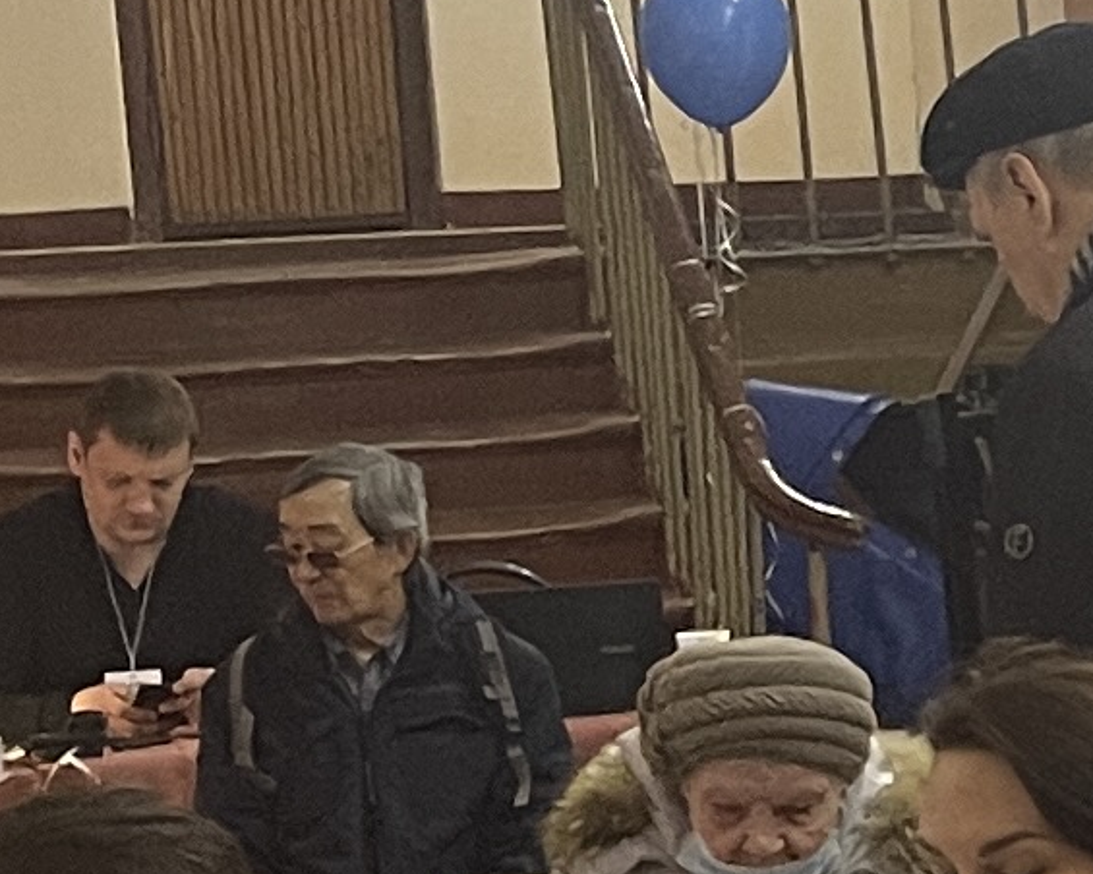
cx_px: 2314
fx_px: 5629
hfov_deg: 10.1
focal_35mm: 174
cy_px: 638
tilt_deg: -6.6
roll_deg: +2.4
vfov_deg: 8.9
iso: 320
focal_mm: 5.1
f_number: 1.6
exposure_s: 1/50
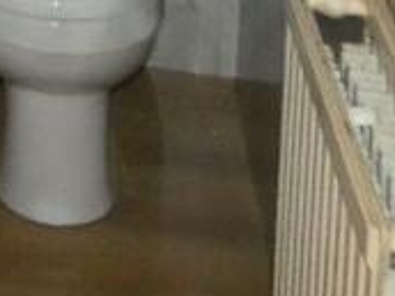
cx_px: -227
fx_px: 1358
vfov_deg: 10.4
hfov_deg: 15.1
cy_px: -459
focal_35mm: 119
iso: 800
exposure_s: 1/60
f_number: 2.8
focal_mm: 3.6
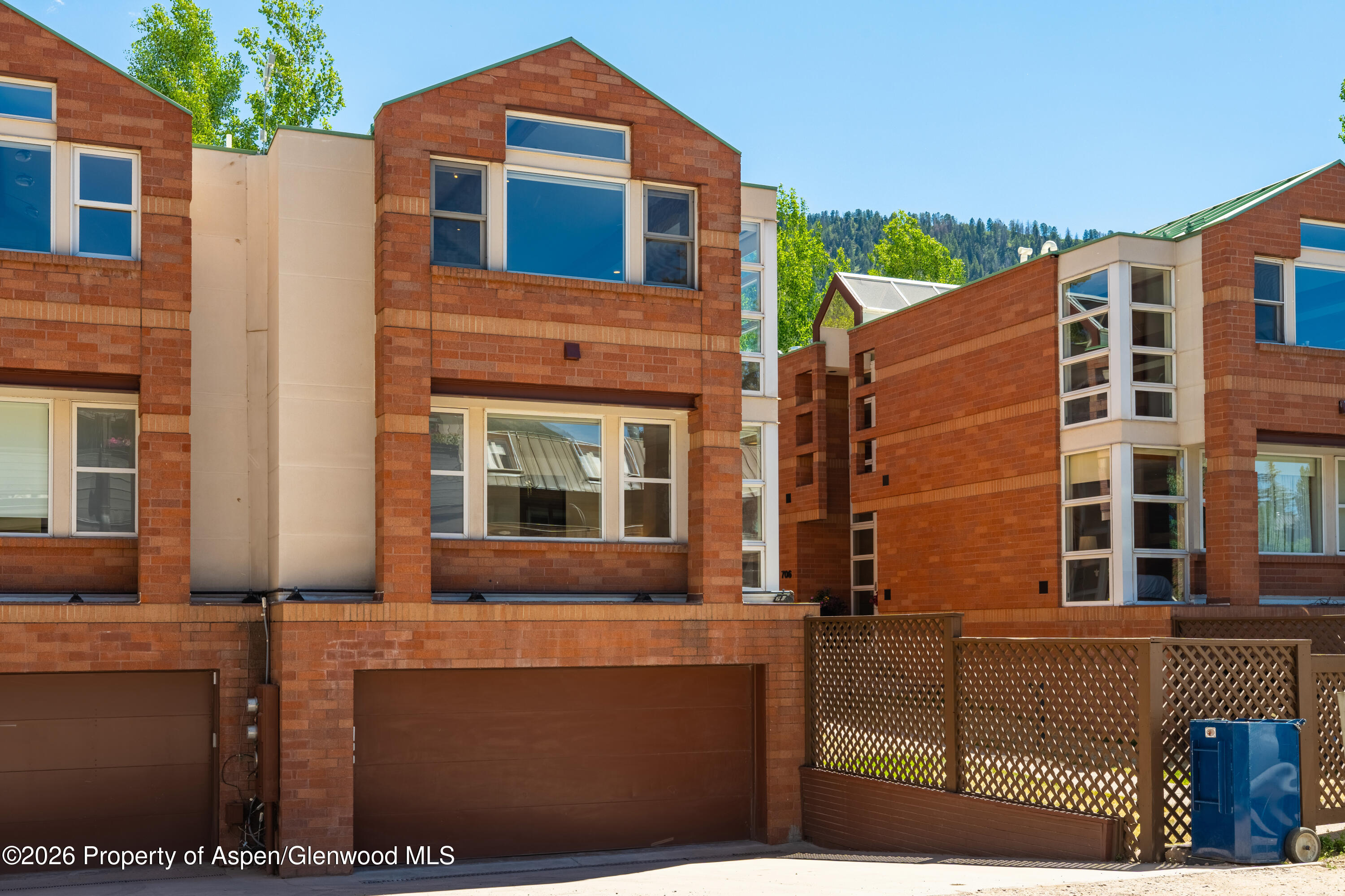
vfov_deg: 37.8
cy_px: 448
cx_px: 672
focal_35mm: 35
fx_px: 1307
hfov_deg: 54.4
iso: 400
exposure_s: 1/3200
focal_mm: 35
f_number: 11
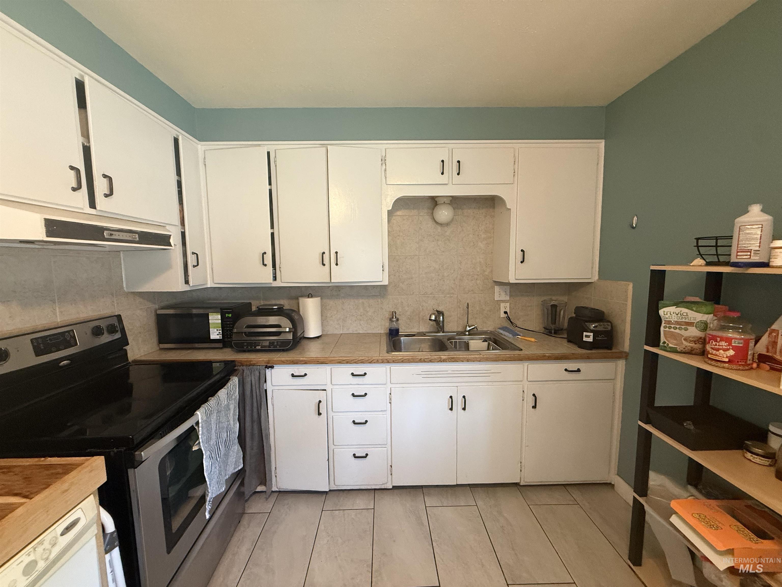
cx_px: 391
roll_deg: +0.3
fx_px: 316
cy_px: 294
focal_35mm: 14
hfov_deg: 102.1
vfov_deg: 85.7
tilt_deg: -5.5
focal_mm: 2.22
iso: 400
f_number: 2.2
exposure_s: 1/60
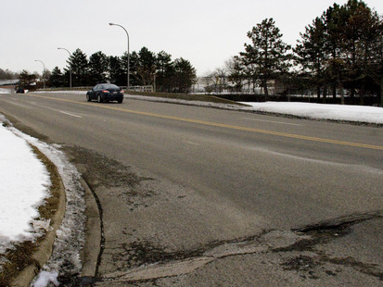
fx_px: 409
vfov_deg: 38.6
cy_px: 118
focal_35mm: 37
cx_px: 143
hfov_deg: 49.6
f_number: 8
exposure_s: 1/800
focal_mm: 18
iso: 1250
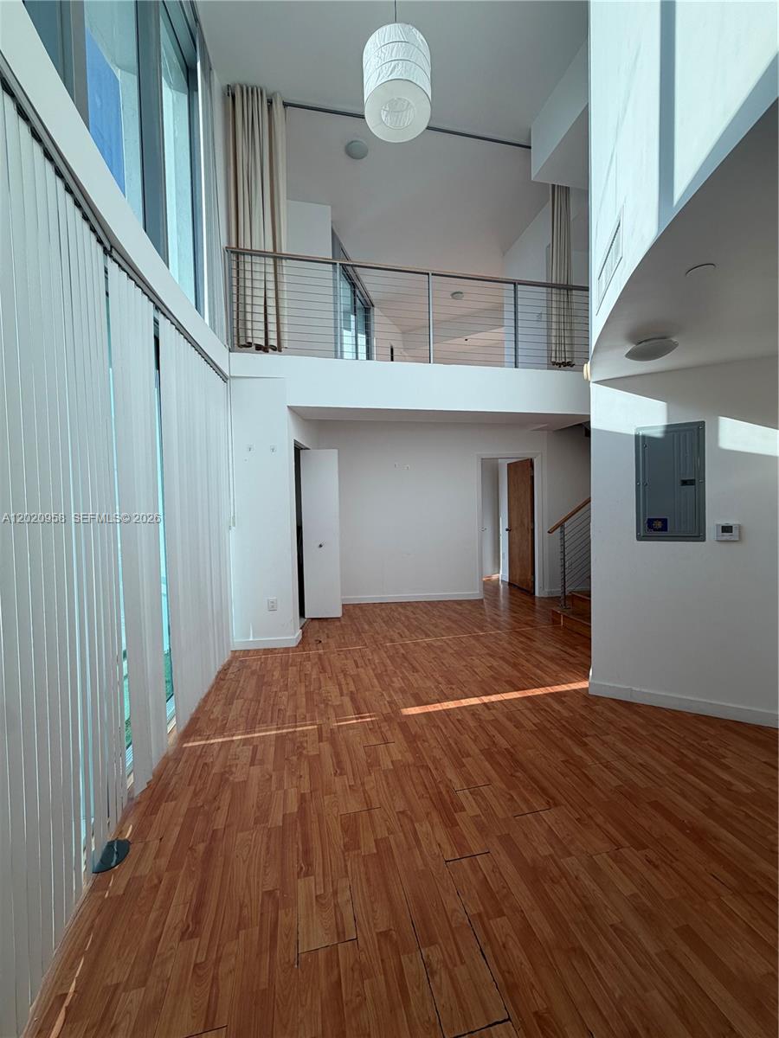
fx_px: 420
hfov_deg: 85.7
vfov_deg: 102.1
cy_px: 519
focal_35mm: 14
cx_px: 390
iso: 40
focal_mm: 2.22
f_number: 2.2
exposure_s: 1/596
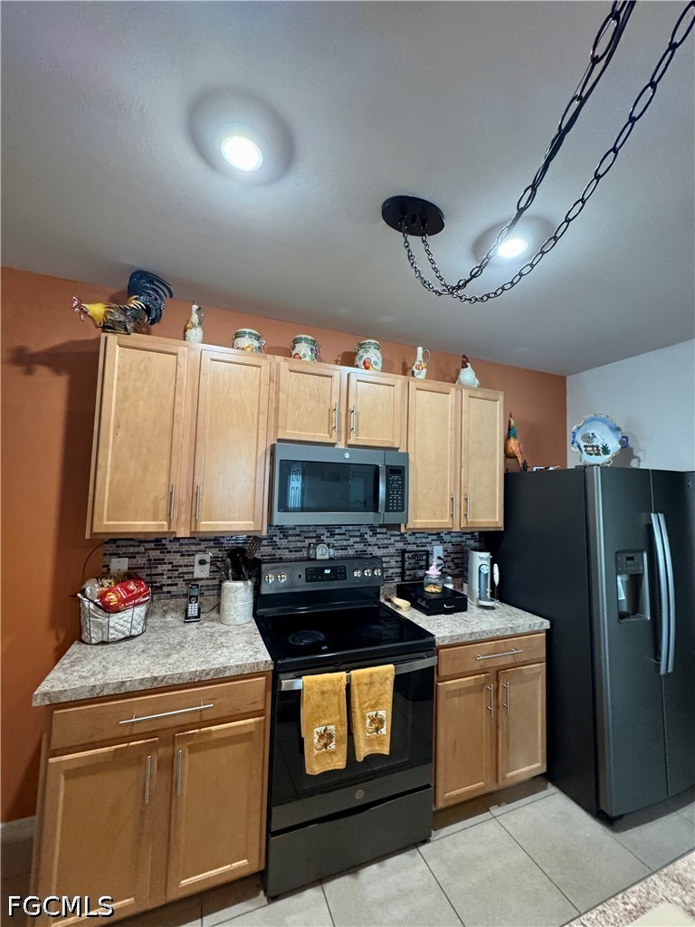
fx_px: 375
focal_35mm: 14
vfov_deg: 102.1
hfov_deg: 85.7
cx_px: 348
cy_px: 464
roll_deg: -2.4
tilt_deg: +4.7
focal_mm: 2.22
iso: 500
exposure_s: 1/60
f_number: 2.2
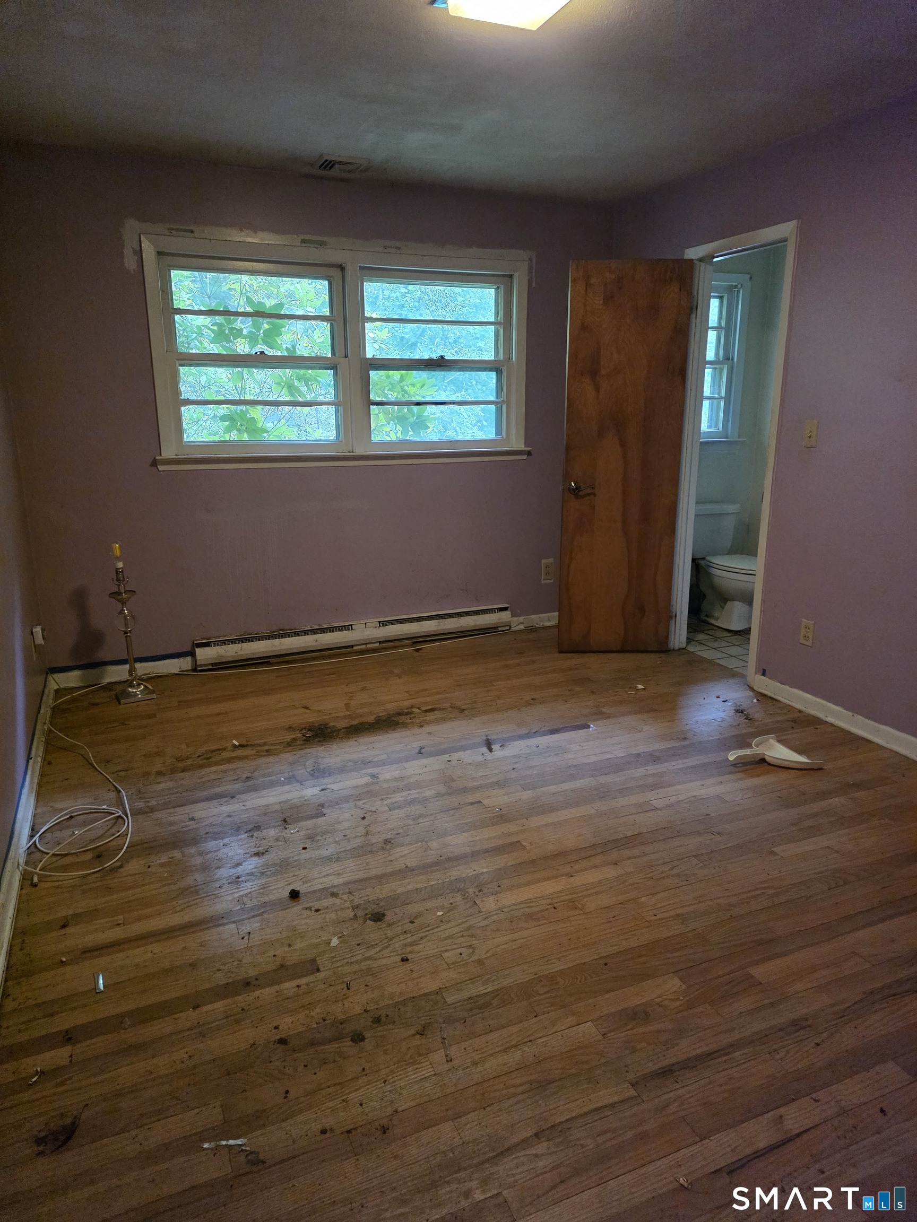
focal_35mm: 23
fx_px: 812
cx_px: 458
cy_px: 611
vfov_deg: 73.9
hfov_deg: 58.9
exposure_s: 1/120
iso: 2000
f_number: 1.7
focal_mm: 6.3
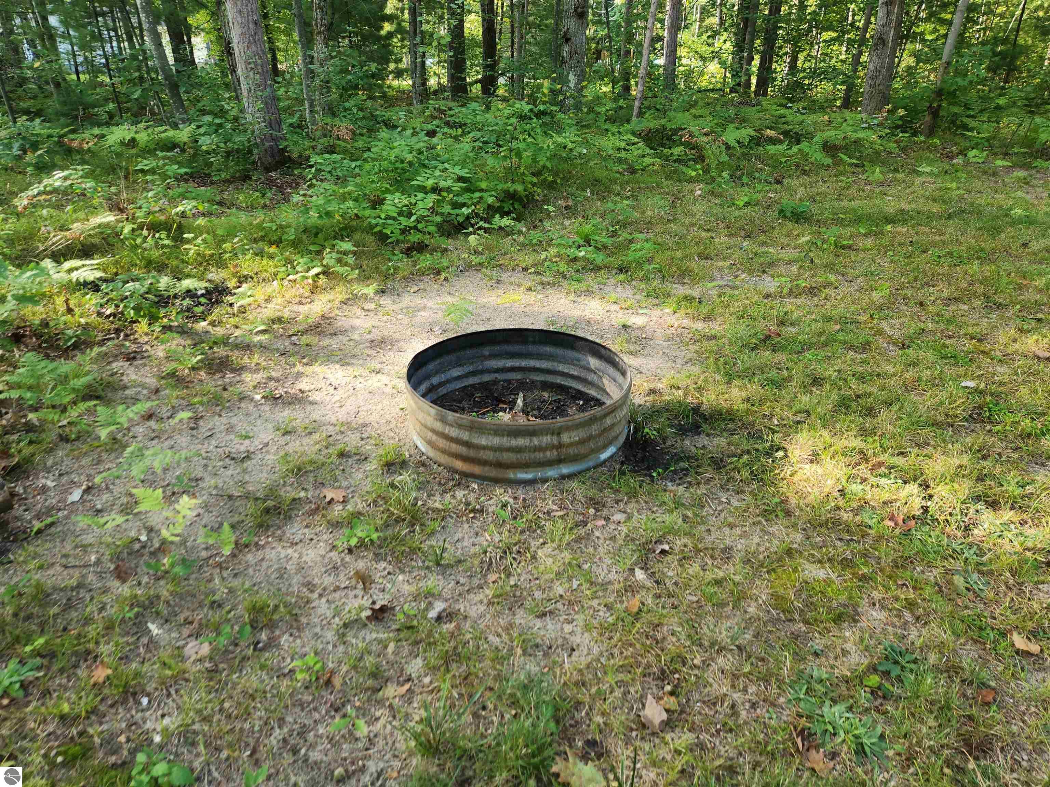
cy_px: 394
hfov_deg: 73.9
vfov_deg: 58.9
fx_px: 698
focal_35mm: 23
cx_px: 525
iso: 50
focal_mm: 5.4
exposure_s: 1/120
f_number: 1.8
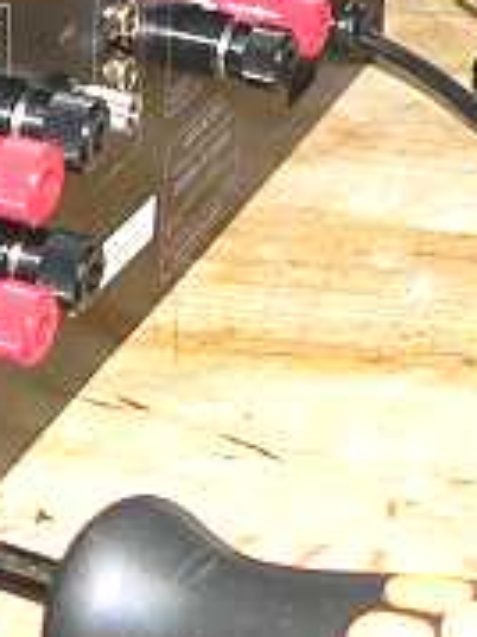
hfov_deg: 11.2
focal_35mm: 129
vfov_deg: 15.3
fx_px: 2373
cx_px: -164
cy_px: 231
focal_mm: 6
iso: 400
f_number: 2.8
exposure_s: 1/60
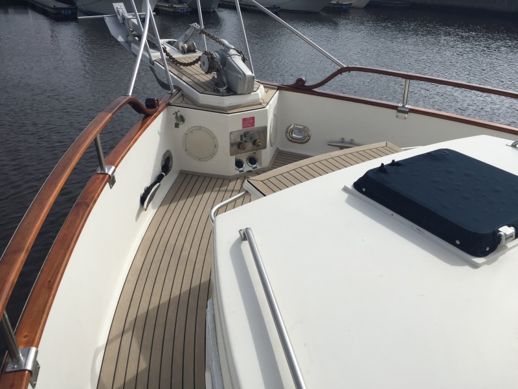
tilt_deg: -27.0
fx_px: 434
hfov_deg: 61.7
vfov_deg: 48.2
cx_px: 259
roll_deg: -0.7
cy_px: 194
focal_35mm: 29
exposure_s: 1/4405
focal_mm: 4.15
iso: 32
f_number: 2.2
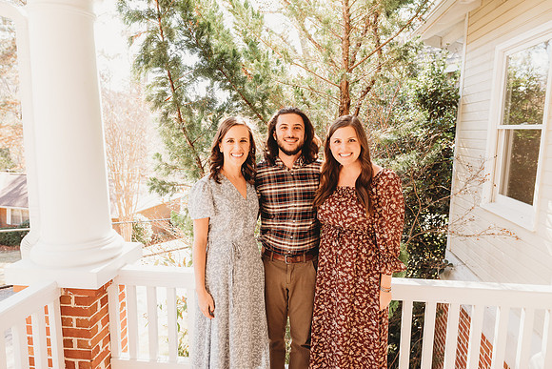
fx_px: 368
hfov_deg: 73.7
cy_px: 184
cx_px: 276
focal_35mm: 24
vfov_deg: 53.2
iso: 400
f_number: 4.5
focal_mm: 24
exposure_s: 1/200
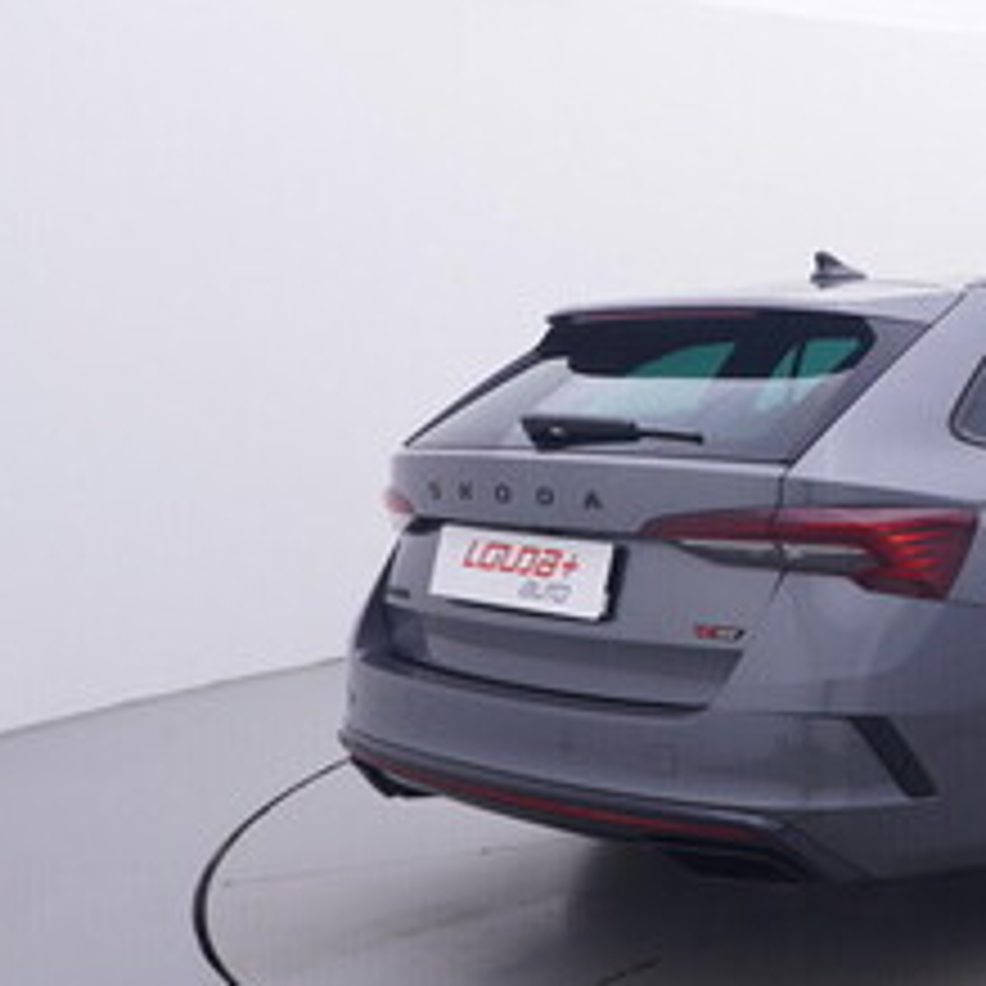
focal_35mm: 48
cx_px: 1177
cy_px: 461
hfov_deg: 30.2
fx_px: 1549
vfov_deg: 35.3
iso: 200
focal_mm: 15
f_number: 5
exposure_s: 1/80
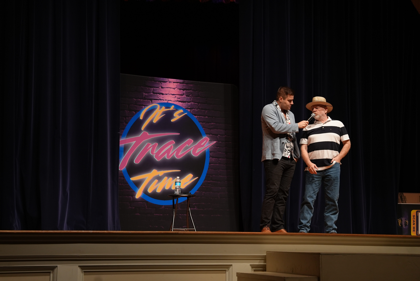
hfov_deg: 28.8
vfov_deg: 19.5
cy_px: 140
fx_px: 817
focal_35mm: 70
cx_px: 210
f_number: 4
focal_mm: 70
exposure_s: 1/160
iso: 2000
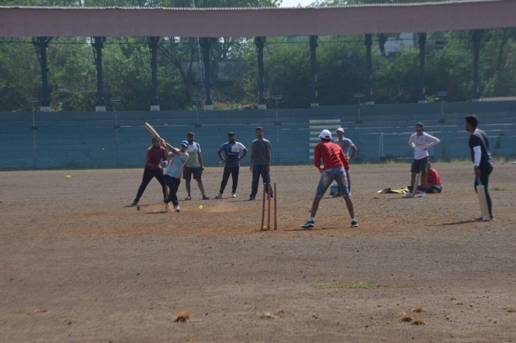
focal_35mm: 158
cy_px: 172
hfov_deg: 13.1
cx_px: 258
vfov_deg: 8.7
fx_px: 2256
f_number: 13
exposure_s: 1/320
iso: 200
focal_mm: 105
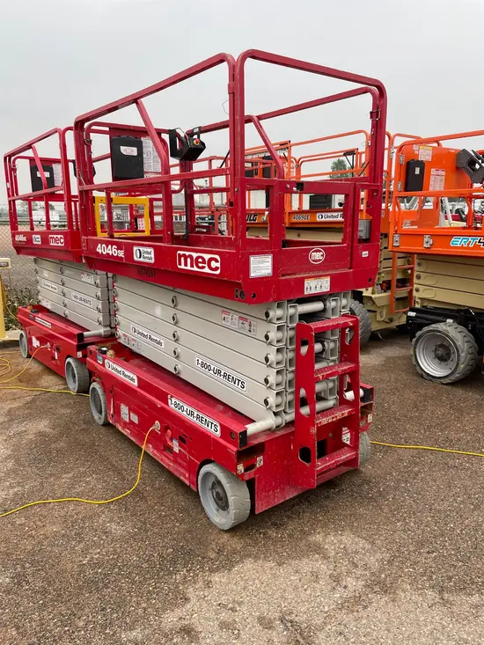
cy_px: 322
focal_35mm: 26
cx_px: 242
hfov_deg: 53.1
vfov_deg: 67.3
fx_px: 485
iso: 50
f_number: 1.6
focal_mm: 4.2
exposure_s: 1/465
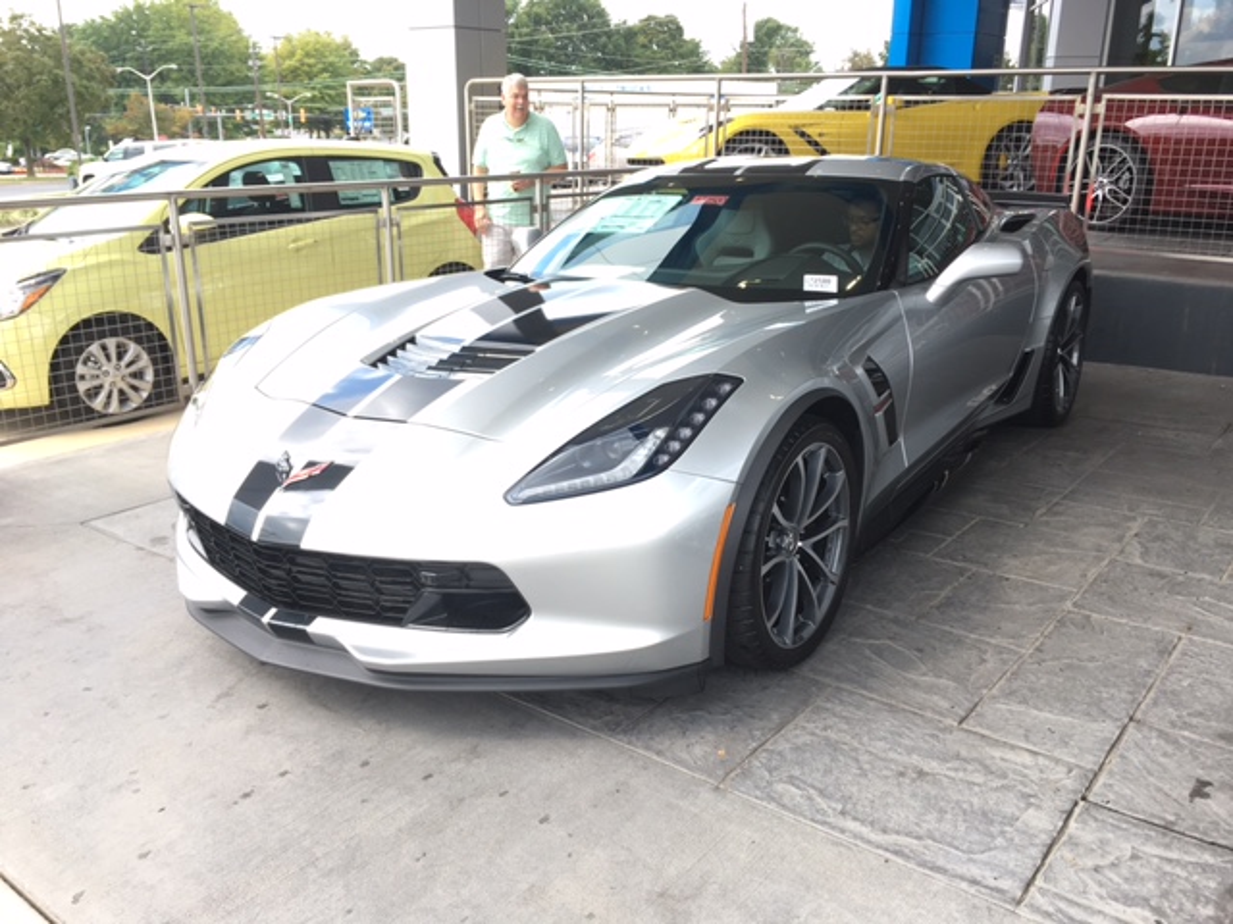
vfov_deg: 48.2
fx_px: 1033
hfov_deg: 61.7
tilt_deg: -18.5
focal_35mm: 29
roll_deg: -0.7
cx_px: 616
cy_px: 462
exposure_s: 1/180
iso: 25
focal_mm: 4.15
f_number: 2.2
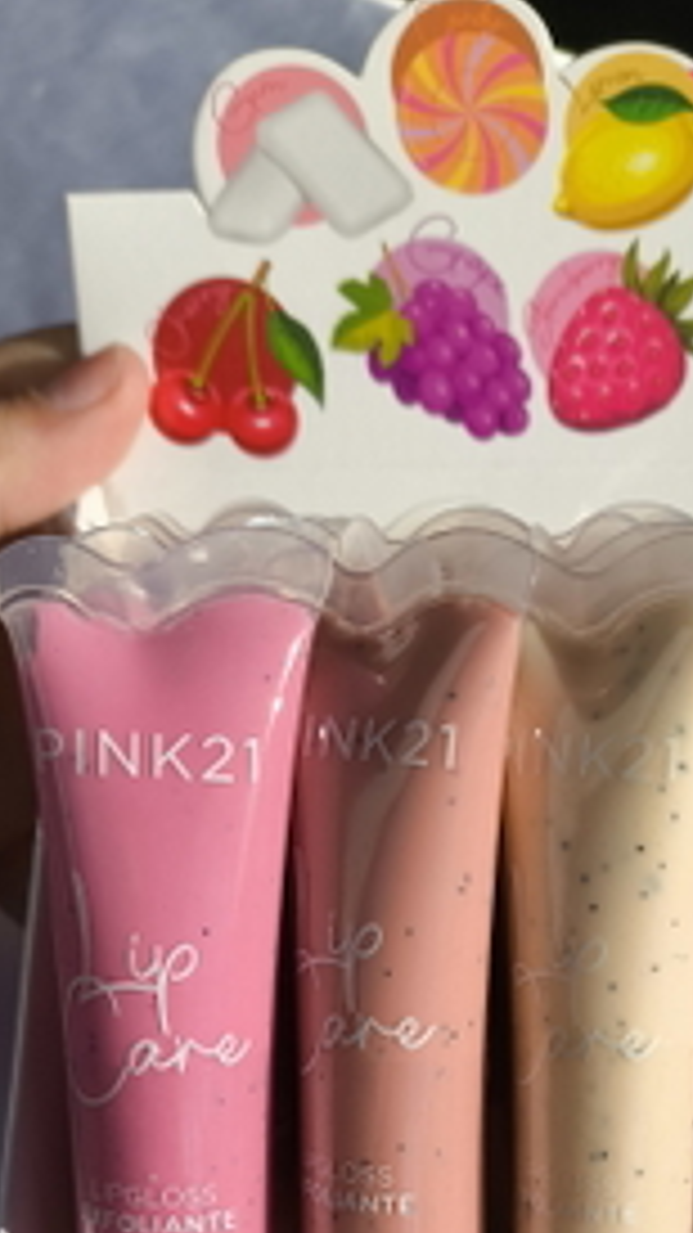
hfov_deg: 22.0
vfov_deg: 36.8
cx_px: 644
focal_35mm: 53
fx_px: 1732
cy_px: 1096
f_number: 1.7
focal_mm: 4.71
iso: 50
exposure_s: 1/3816
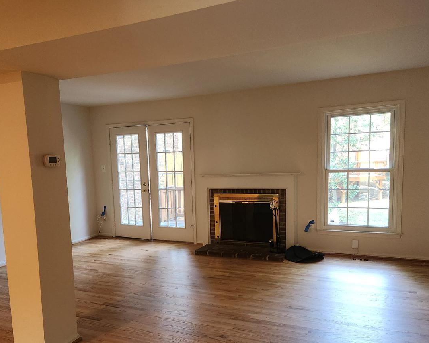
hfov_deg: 58.6
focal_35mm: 30
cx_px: 189
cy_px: 207
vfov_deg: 48.2
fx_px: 381
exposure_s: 1/120
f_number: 1.8
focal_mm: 5.4
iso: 500
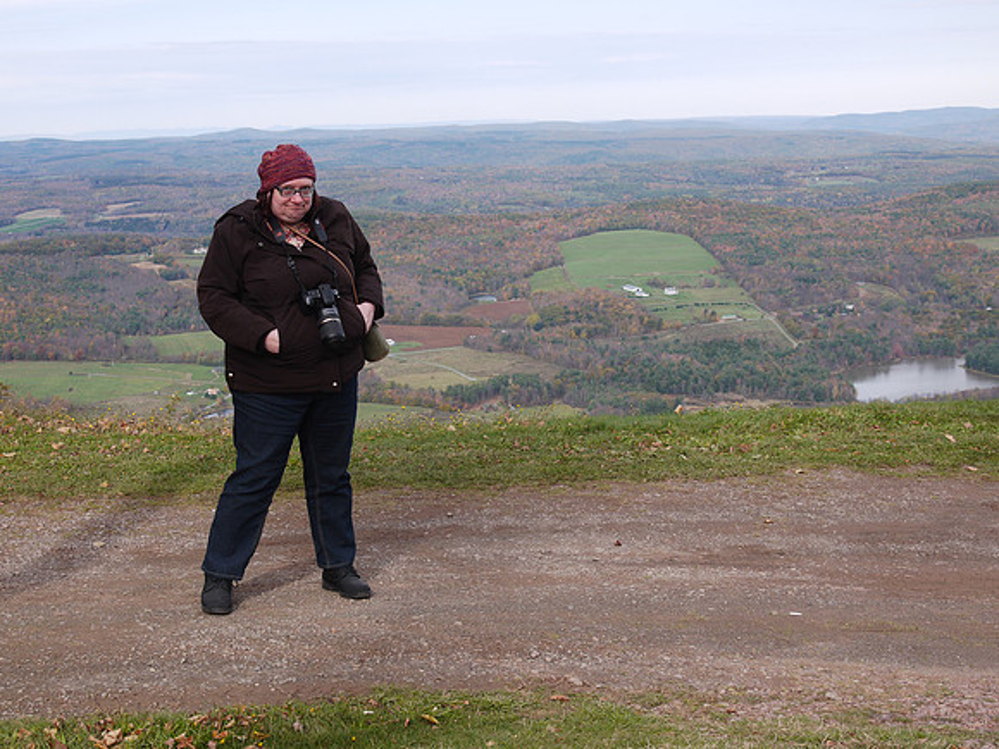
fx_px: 1789
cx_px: 500
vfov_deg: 23.7
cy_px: 374
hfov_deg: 31.2
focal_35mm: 62
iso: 100
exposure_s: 1/160
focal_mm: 31
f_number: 8
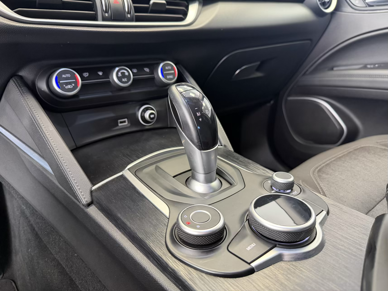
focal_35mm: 24
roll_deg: -0.4
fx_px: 269
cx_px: 194
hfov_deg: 71.6
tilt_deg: -22.3
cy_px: 146
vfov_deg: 56.8
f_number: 1.78
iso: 500
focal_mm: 6.76
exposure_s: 1/59
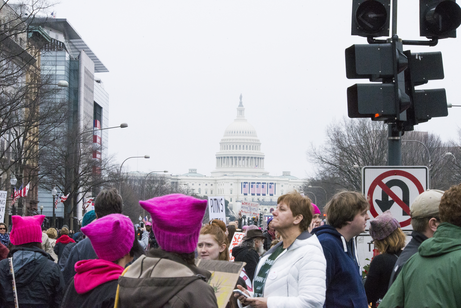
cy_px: 154
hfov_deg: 17.1
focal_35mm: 120
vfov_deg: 11.4
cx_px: 230
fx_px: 1537
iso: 6400
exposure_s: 1/500
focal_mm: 120
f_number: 32
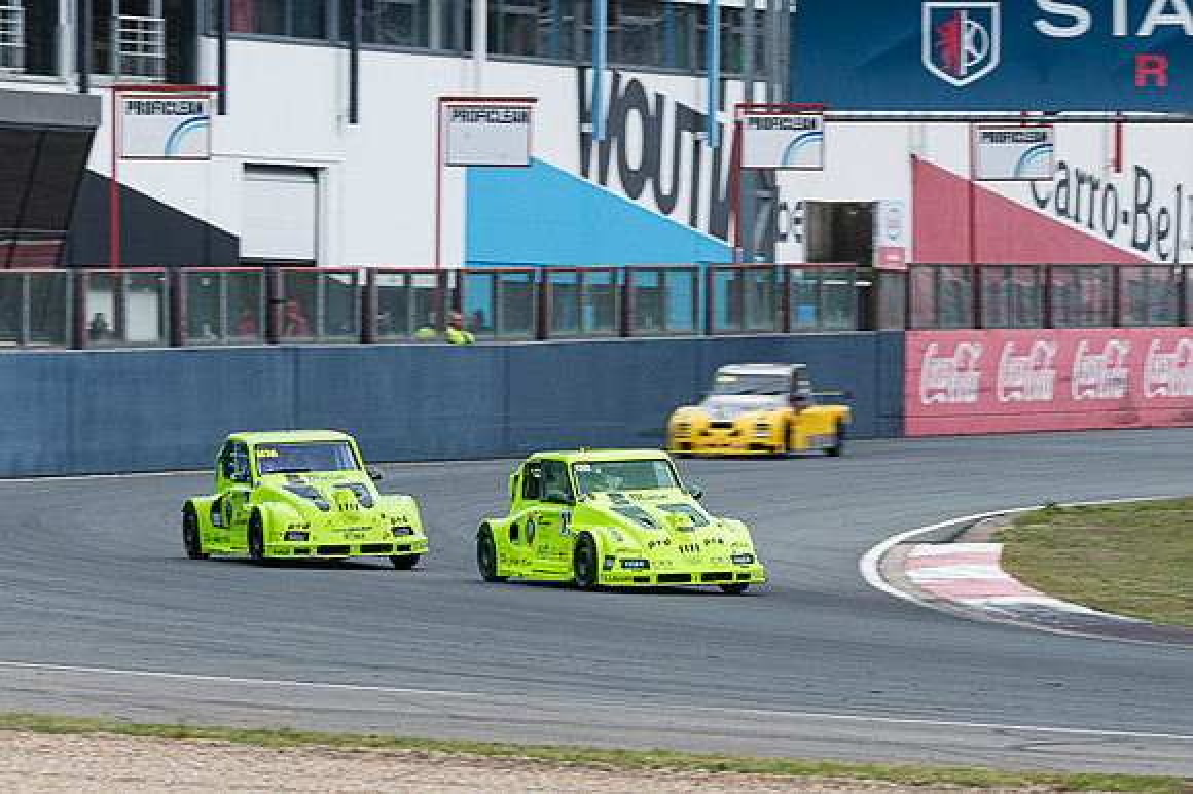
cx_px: 664
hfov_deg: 5.0
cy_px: 547
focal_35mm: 414
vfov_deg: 3.3
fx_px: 13698
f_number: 6.3
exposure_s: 1/160
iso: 100
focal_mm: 200
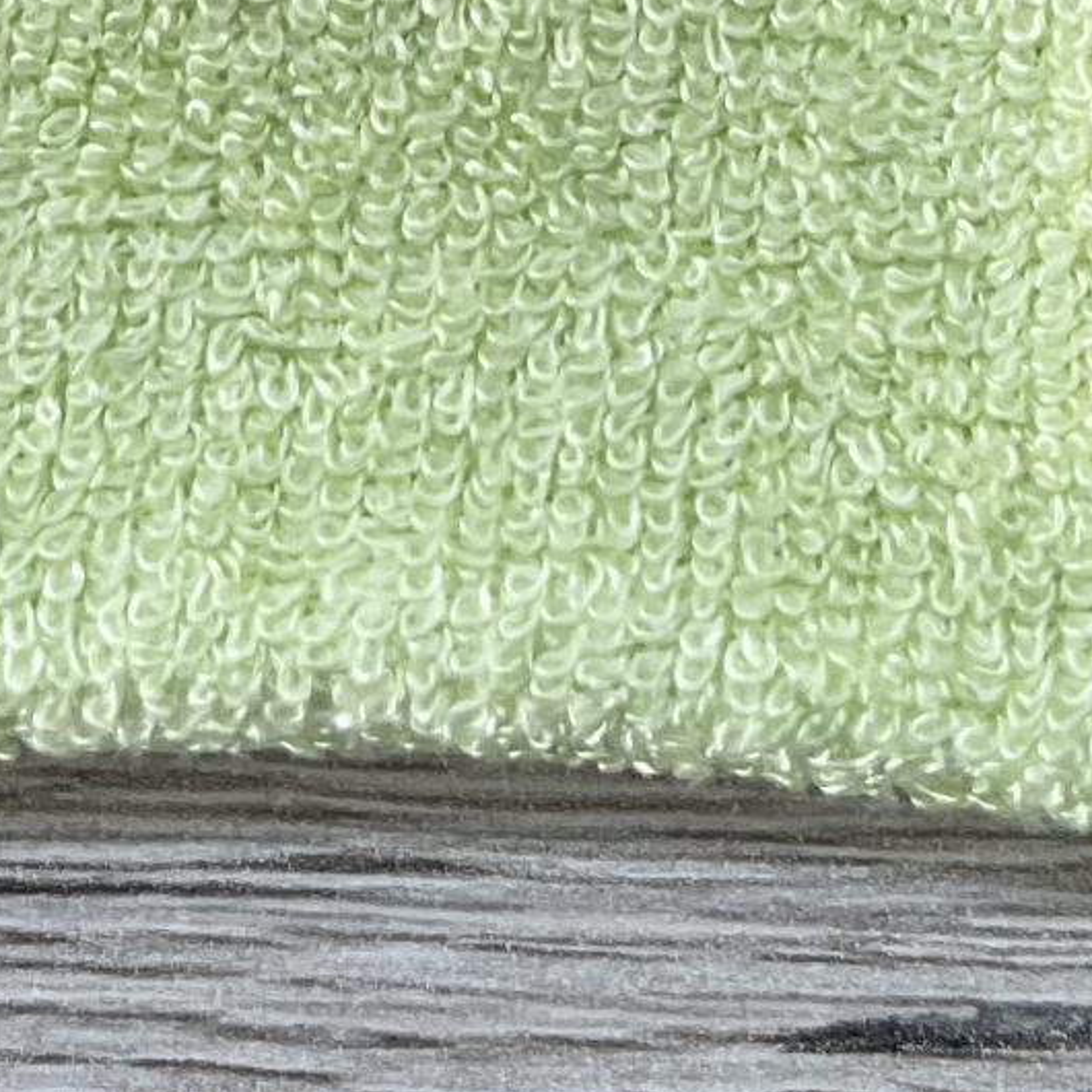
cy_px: -956
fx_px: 3962
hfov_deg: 15.6
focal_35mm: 111
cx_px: 218
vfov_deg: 13.8
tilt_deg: -77.7
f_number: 1.6
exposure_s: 1/121
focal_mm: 4.2
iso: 50
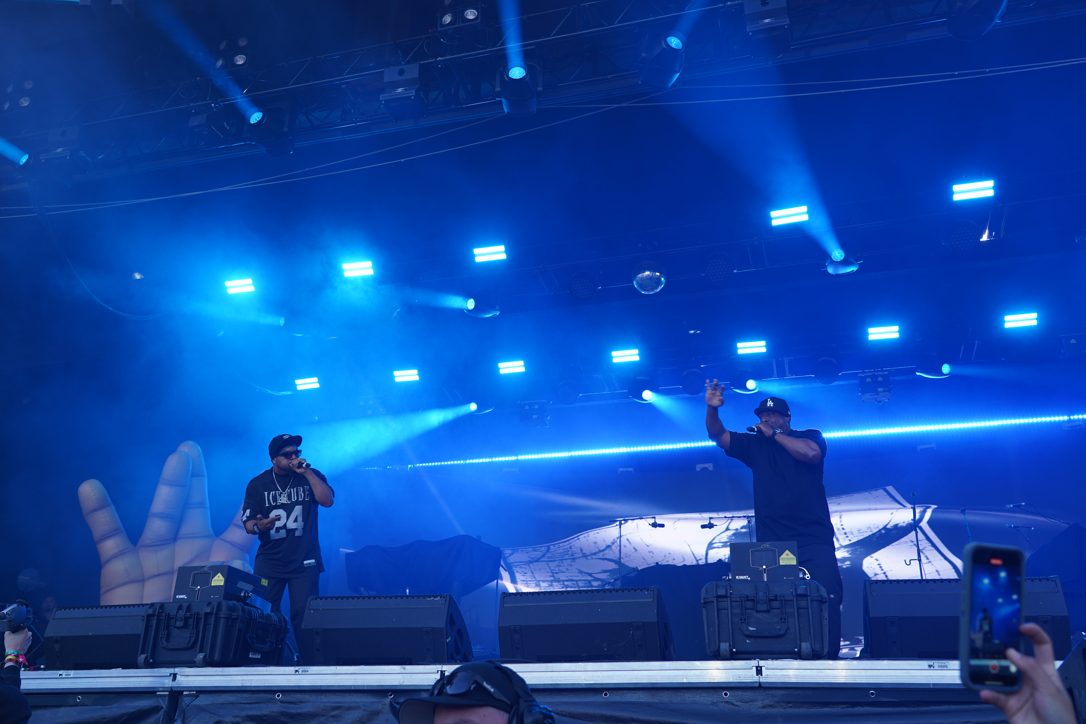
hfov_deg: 61.9
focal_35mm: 30
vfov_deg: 43.6
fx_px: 905
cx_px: 543
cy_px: 362
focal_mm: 30
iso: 160
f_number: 5.6
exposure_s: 1/160
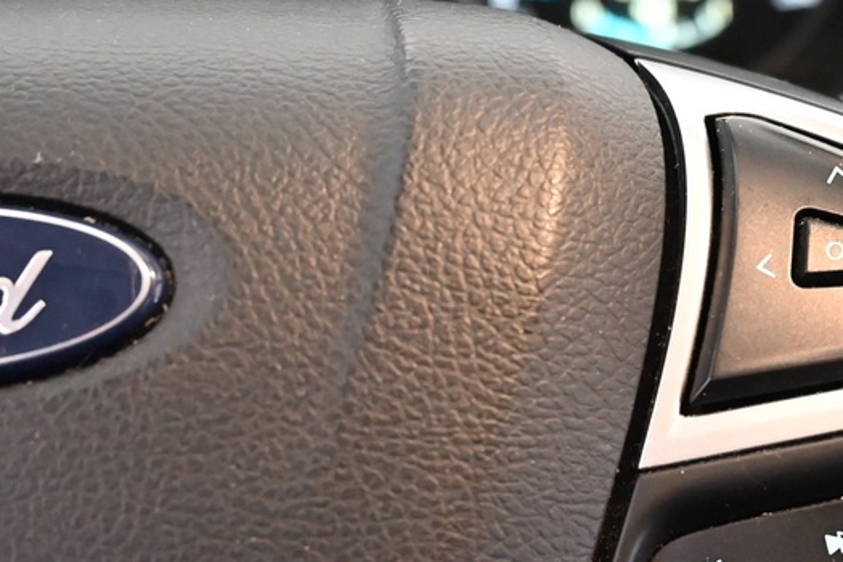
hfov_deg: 26.8
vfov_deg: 17.8
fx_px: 1733
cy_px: 615
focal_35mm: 74
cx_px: 671
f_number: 4
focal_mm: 24
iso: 5600
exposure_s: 1/60
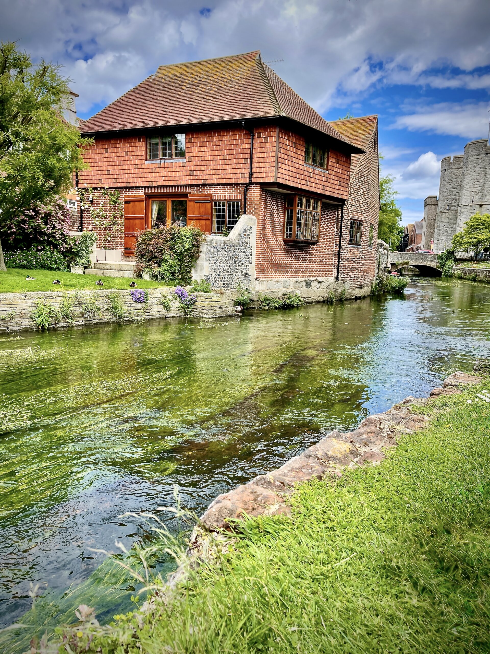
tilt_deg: -8.6
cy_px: 327
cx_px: 245
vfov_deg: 67.3
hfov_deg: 53.1
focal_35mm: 26
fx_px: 491
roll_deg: -1.6
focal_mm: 5.1
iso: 32
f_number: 1.6
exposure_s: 1/1475
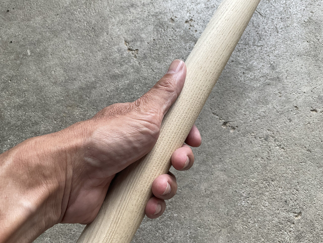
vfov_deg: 48.2
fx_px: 271
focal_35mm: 29
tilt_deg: -72.5
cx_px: 162
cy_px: 122
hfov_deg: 61.7
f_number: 1.8
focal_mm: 3
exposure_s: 1/122
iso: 32
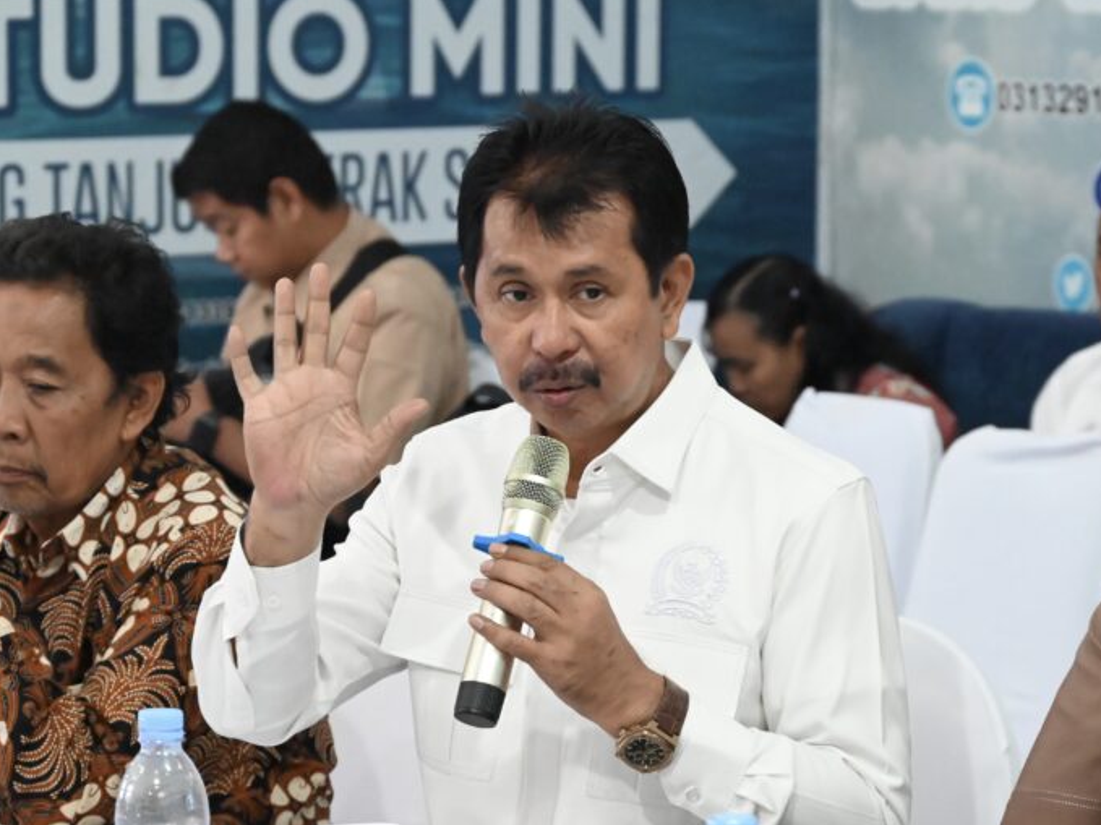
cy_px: 411
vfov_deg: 13.3
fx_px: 3530
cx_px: 568
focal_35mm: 111
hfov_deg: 17.7
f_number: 6.3
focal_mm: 102
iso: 16000
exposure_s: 1/200
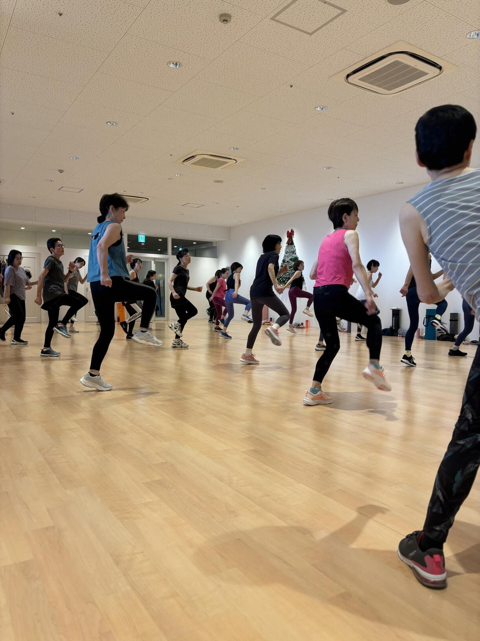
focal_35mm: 26
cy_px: 320
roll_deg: -0.9
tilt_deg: -2.4
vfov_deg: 67.3
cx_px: 240
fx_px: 481
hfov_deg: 53.1
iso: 80
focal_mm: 5.96
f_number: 1.6
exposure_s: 1/120
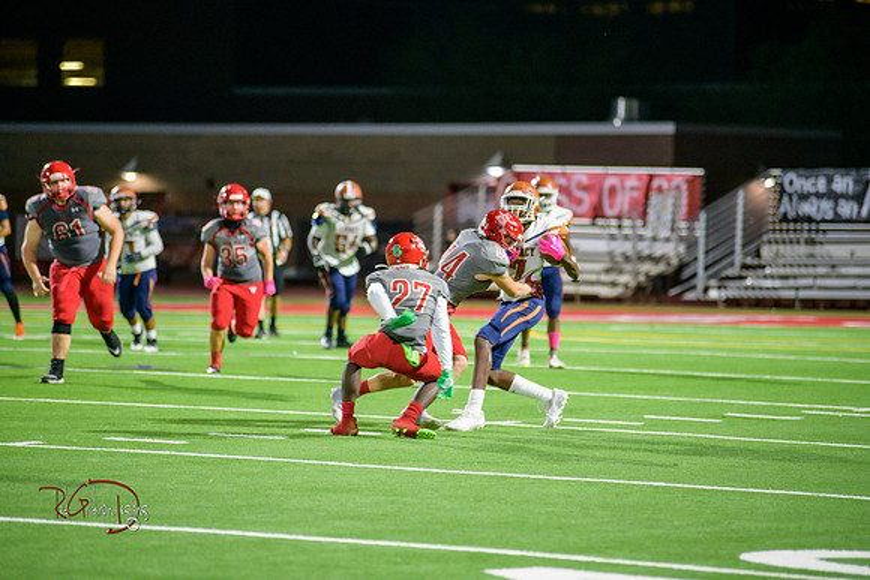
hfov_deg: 10.3
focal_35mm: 200
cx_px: 435
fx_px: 4834
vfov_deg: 6.9
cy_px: 290
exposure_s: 1/250
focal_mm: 200
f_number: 2.8
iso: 1600
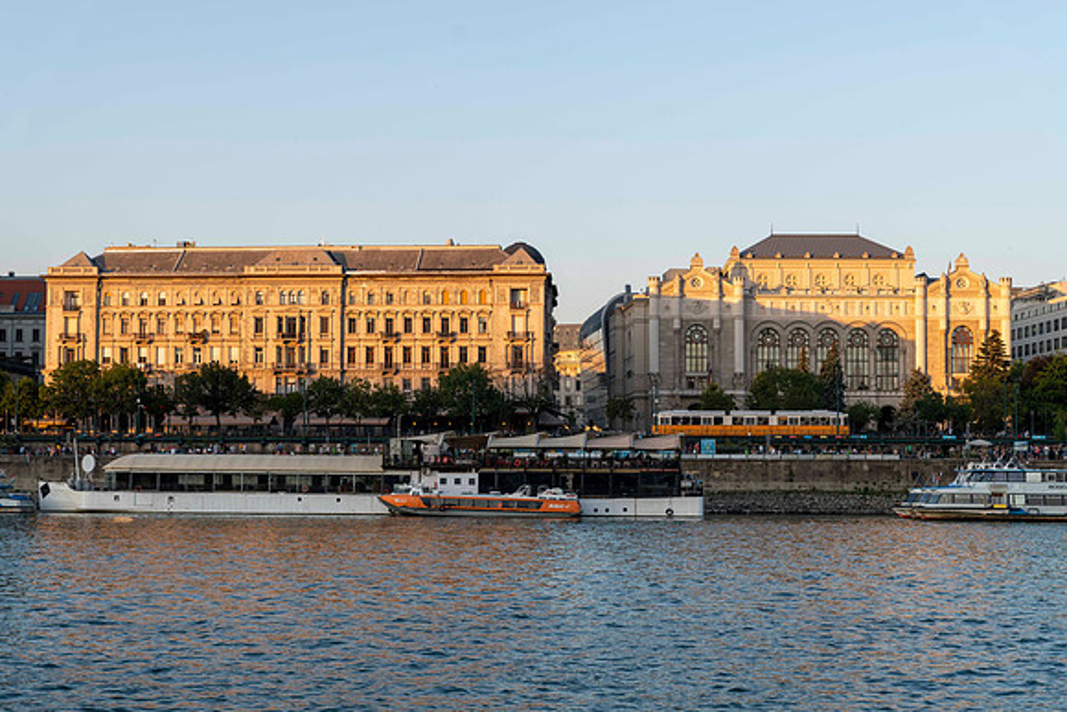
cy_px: 356
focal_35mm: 62
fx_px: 1838
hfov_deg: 32.4
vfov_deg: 21.9
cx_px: 534
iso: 64
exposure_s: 1/125
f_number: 5
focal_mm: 62
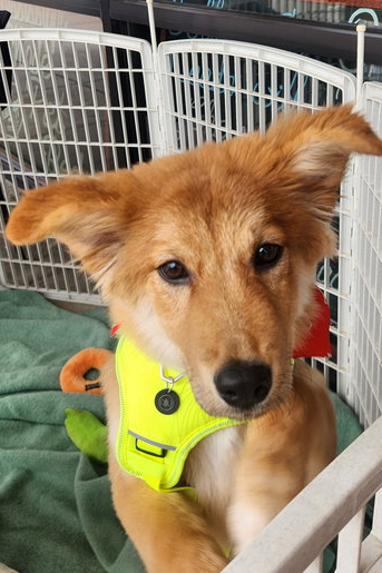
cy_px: 273
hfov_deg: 42.3
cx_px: 192
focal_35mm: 31
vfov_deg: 60.3
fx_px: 494
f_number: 1.8
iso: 20
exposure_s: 1/120
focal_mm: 5.4
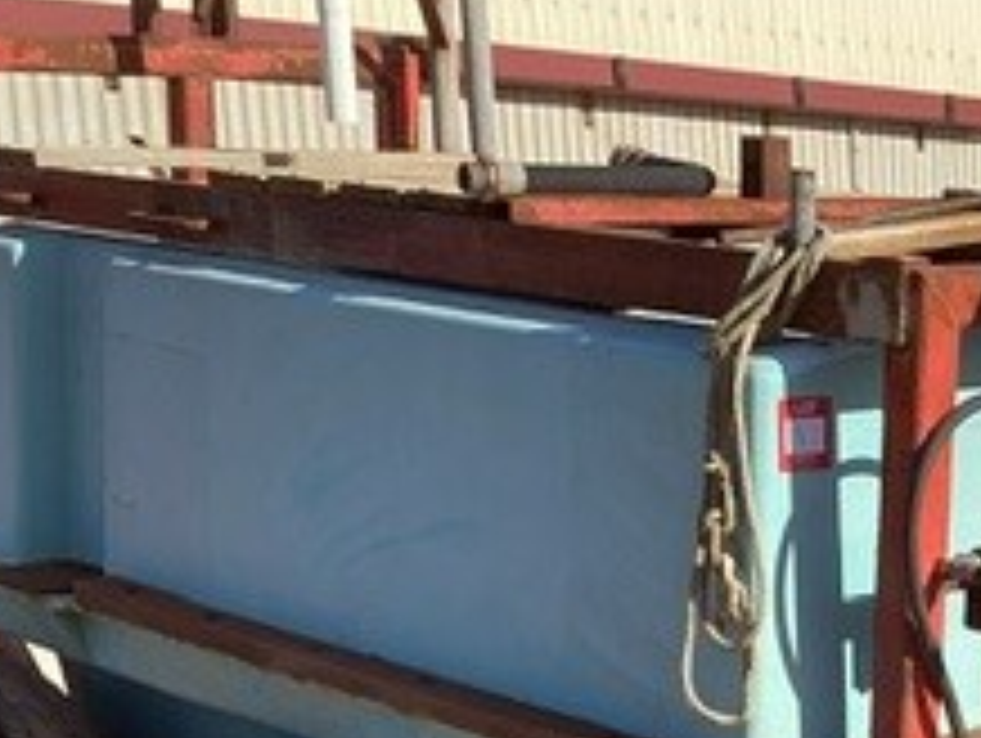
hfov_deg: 20.9
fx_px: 2582
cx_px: 940
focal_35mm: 91
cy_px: 1017
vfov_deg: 15.3
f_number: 2.4
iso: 25
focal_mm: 3.3
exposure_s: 1/858
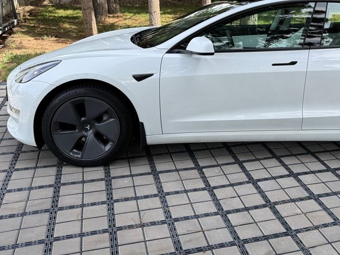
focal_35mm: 43
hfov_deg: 42.3
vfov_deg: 32.1
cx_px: 262
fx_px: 422
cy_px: 30
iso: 80
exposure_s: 1/1250
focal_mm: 6.76
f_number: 1.78
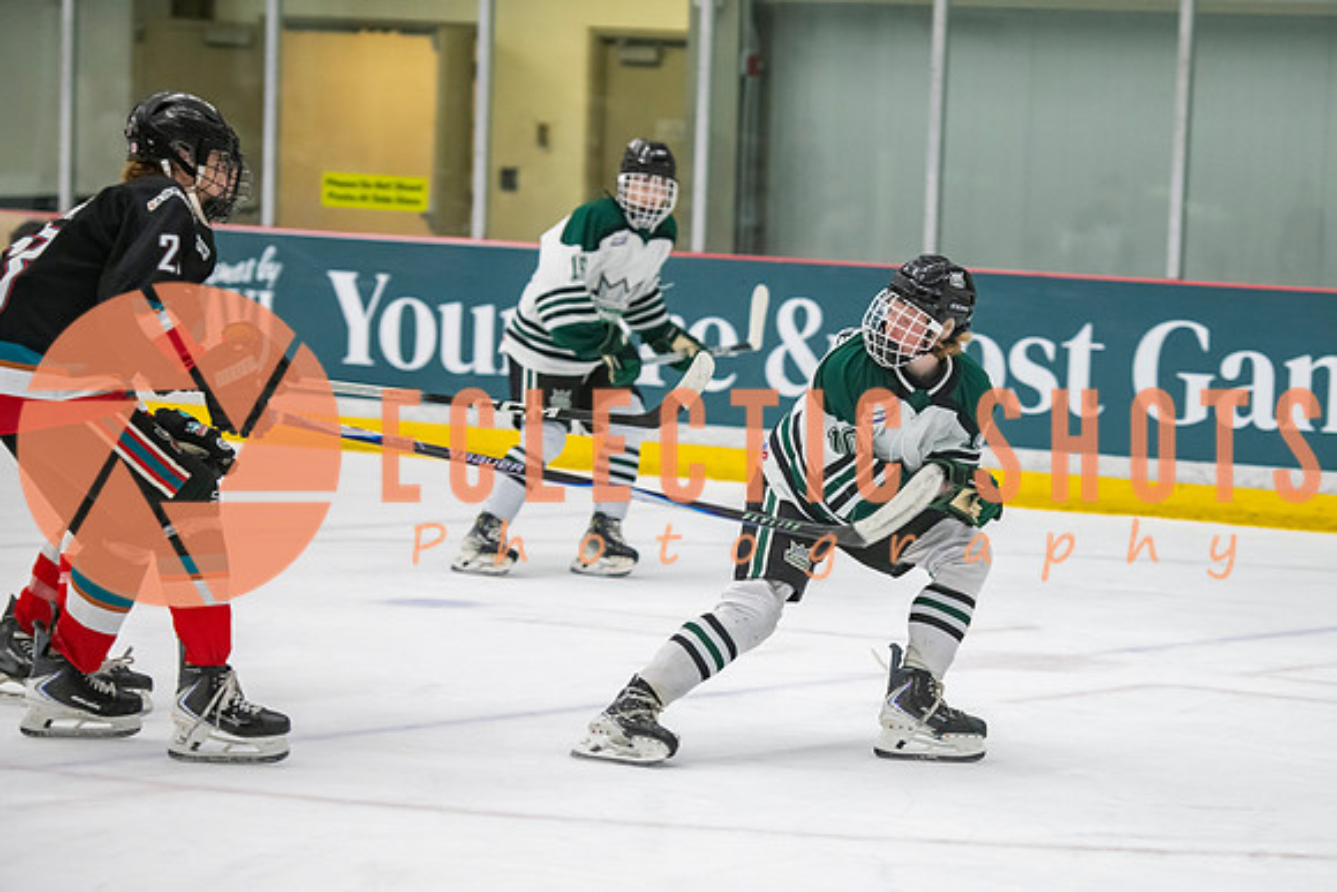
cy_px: 573
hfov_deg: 13.5
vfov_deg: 9.0
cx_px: 878
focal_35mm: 152
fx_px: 5661
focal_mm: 116
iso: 2000
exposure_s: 1/640
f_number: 3.2
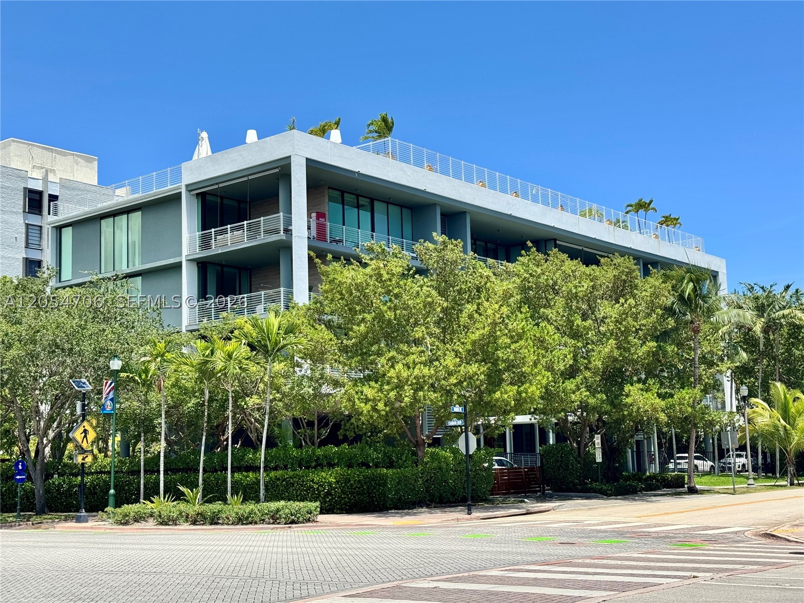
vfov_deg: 30.3
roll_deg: +1.2
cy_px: 302
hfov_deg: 39.7
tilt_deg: +8.2
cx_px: 402
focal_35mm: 48
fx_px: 1115
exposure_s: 1/4049
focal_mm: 6.76
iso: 64
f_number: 1.78
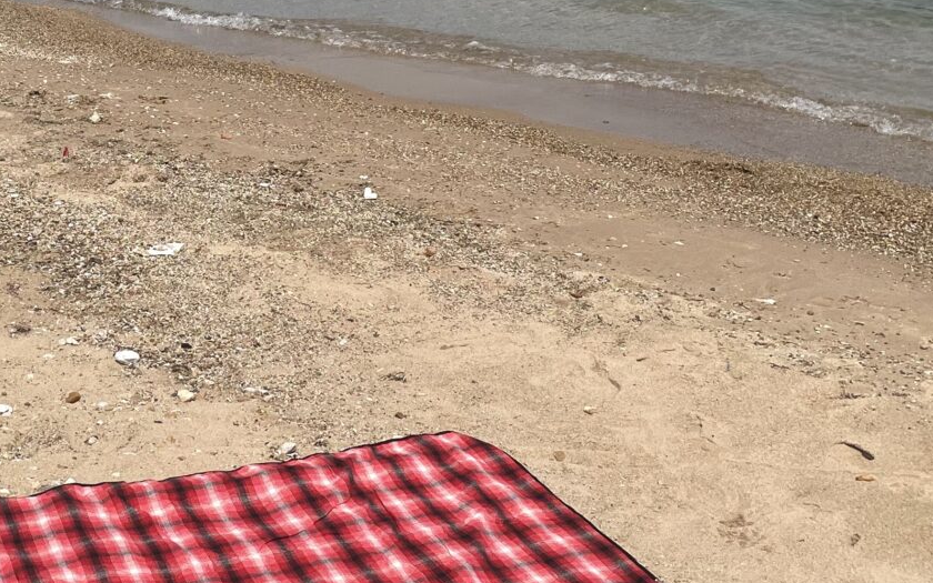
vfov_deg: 20.4
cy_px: 127
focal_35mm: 63
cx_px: 192
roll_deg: +3.7
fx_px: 1602
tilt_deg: -13.4
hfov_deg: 31.7
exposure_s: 1/6494
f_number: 1.6
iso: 32
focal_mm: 4.2
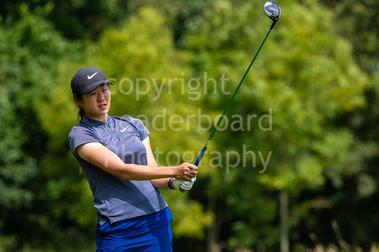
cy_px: 126
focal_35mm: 450
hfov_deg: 4.6
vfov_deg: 3.1
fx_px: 4735
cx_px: 190
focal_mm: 300
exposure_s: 1/1250
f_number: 5.6
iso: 200
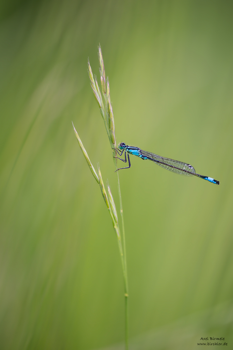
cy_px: 175
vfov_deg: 13.7
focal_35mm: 150
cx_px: 116
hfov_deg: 9.2
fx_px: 1456
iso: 100
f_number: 3.8
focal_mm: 150
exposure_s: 1/250
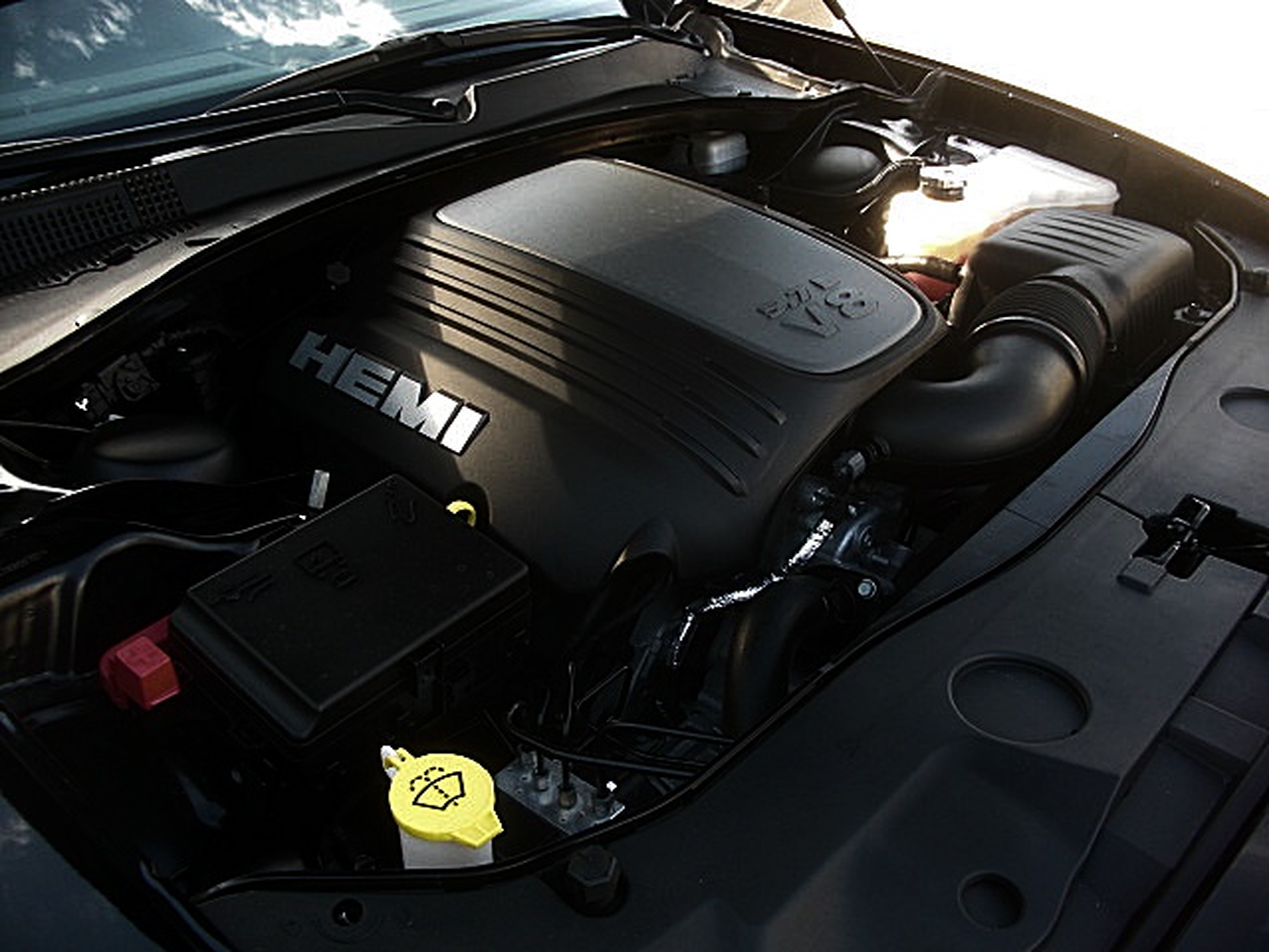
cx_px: 634
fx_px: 1320
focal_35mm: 36
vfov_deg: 39.7
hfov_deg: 51.4
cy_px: 476
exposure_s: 1/80
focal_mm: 6.3
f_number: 2.8
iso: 100
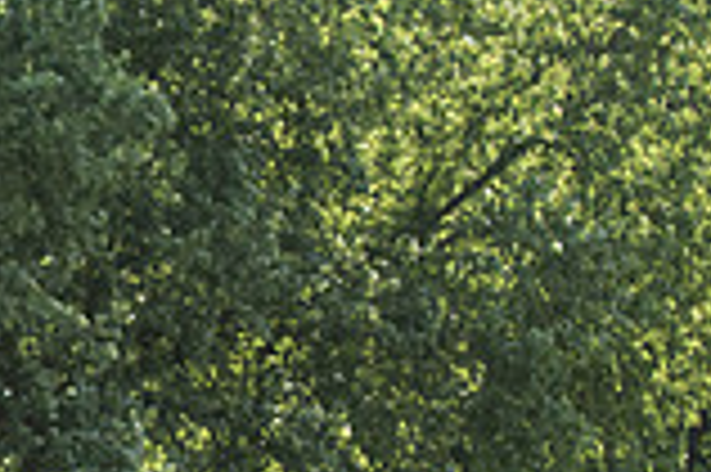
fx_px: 5860
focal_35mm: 297
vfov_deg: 4.6
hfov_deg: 6.9
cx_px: -243
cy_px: 392
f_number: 5.6
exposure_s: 1/4000
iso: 1000
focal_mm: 78
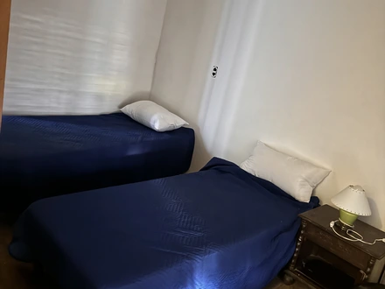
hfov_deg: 71.6
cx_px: 192
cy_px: 144
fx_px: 267
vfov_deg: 56.8
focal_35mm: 24
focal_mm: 6.86
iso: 1600
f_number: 1.78
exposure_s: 1/21
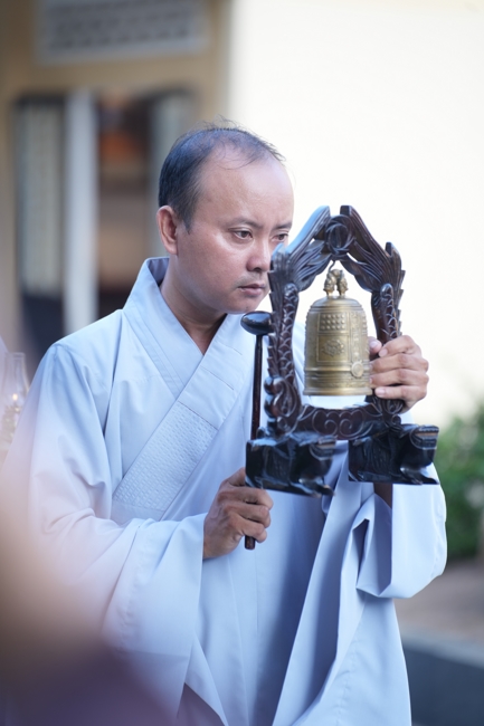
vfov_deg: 13.7
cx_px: 242
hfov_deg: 9.1
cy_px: 363
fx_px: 3026
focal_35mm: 150
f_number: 2.8
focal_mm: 150
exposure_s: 1/200
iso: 200
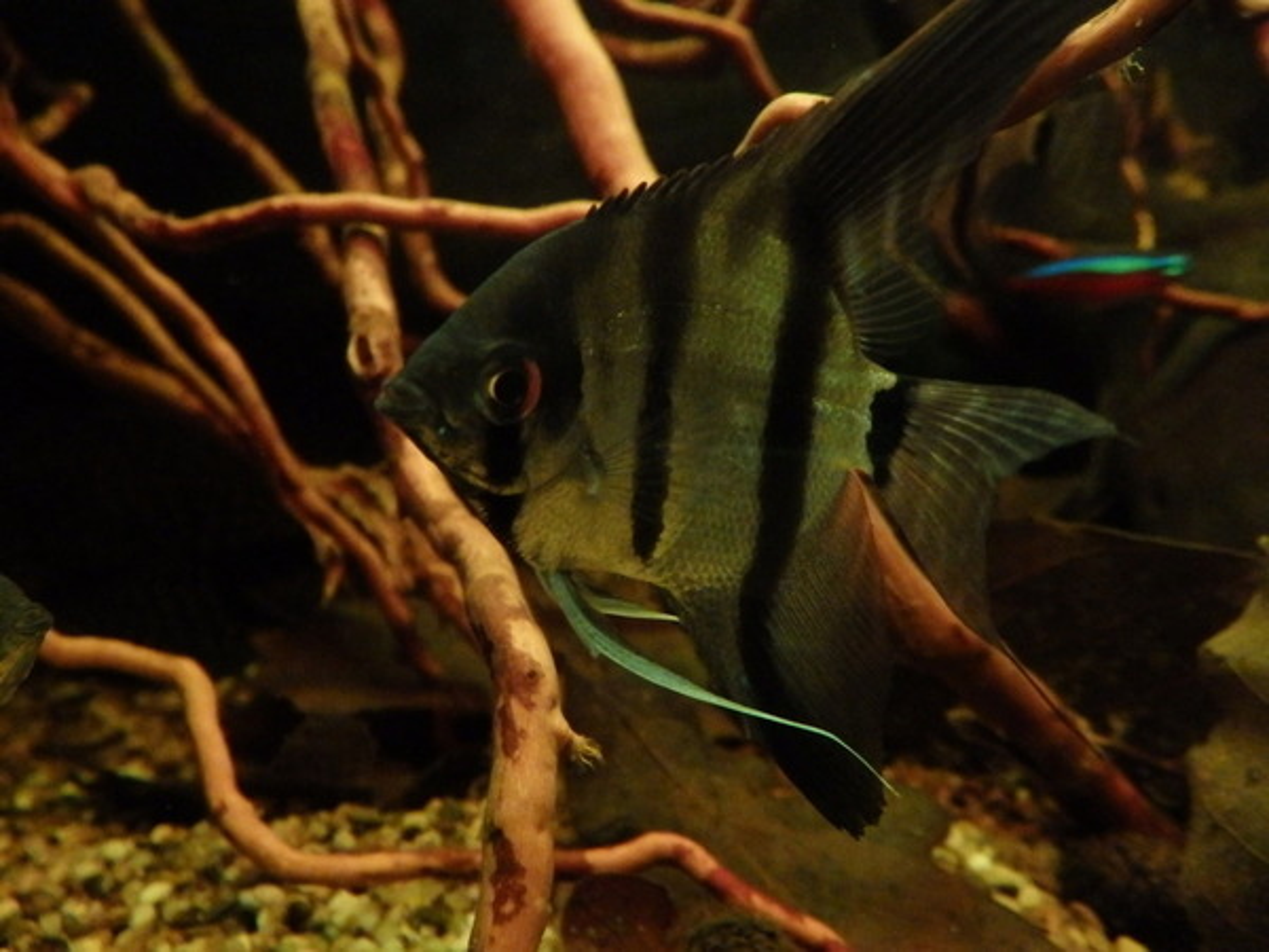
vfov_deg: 51.4
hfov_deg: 65.3
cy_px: 476
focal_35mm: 27
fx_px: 990
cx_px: 634
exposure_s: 1/80
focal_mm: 5
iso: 1600
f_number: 3.2
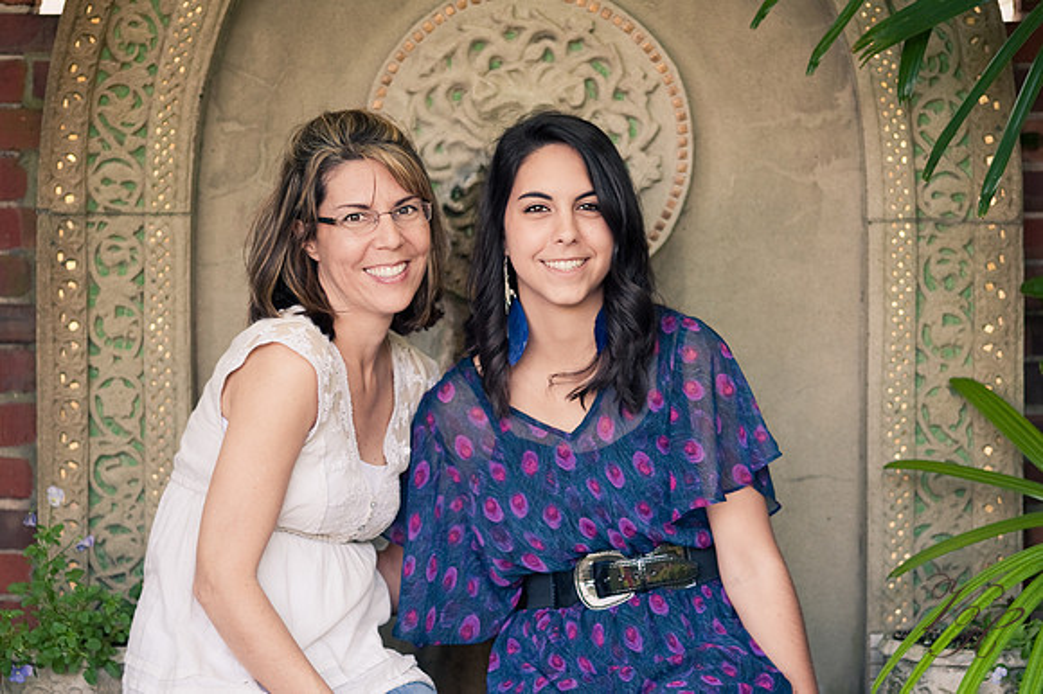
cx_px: 522
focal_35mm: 105
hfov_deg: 19.5
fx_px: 3040
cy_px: 347
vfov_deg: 13.0
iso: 320
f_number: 2.8
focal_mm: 105
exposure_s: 1/125
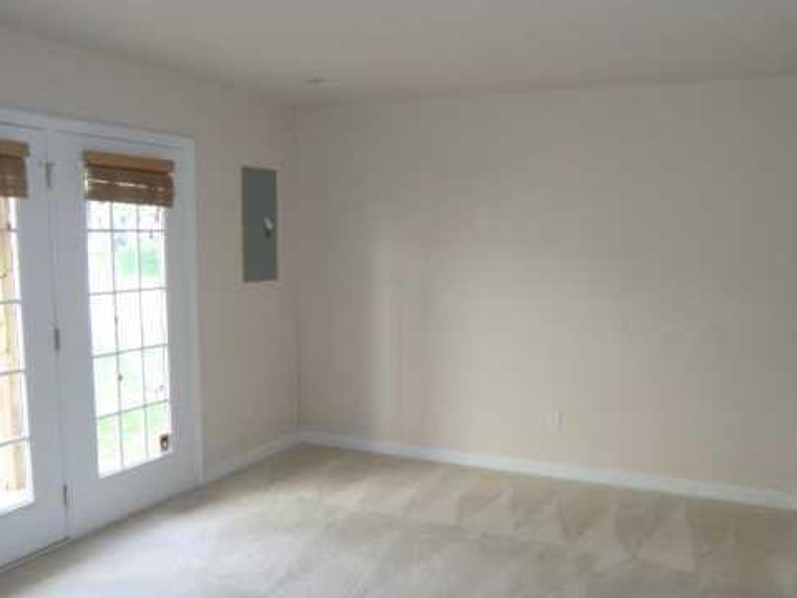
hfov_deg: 56.8
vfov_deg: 44.1
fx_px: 737
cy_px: 332
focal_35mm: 32
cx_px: 420
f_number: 3.2
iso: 200
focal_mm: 4.3
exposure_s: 1/60
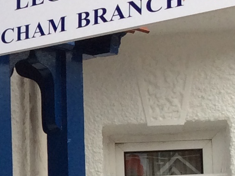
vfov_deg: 9.0
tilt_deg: +6.6
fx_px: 1112
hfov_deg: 11.4
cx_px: -153
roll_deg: +0.0
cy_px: 185
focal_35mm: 164
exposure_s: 1/139
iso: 32
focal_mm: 3.3
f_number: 2.4
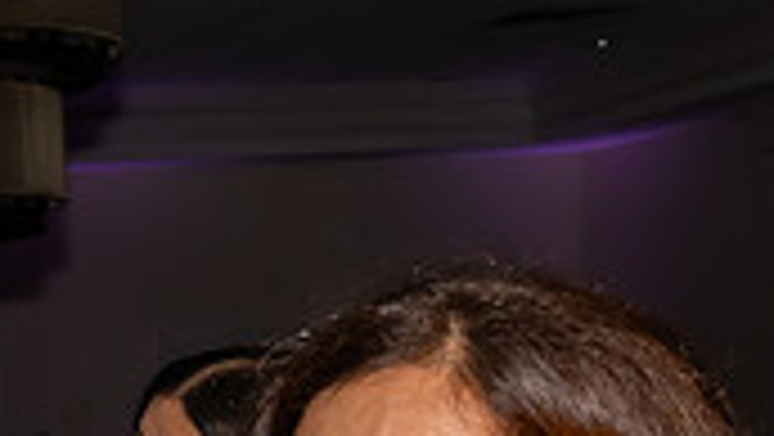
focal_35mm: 140
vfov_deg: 8.4
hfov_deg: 14.6
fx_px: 2875
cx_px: -249
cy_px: 770
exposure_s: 1/250
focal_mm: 20
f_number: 8
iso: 640
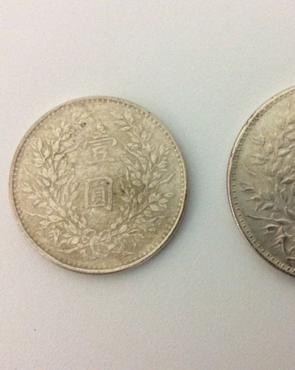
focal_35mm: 42
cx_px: 211
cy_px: 185
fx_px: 459
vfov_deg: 43.8
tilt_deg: -87.6
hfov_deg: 35.1
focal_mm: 3.3
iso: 320
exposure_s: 1/24
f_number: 2.4
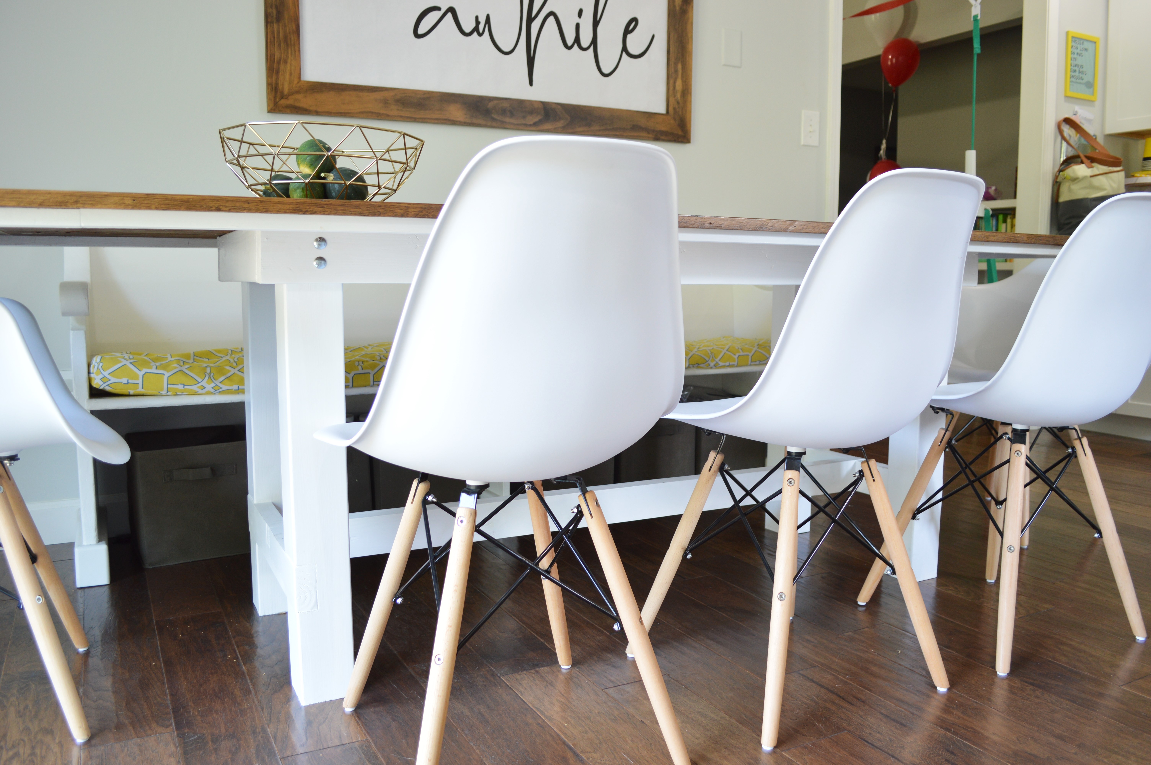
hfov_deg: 67.4
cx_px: 576
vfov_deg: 47.8
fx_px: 862
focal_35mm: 27
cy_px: 382
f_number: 3.5
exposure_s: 1/13
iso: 200
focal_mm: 18
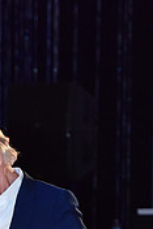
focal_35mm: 369
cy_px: 370
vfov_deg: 5.5
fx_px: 2357
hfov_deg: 3.7
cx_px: -12
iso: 2000
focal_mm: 112
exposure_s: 1/320
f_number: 4.5
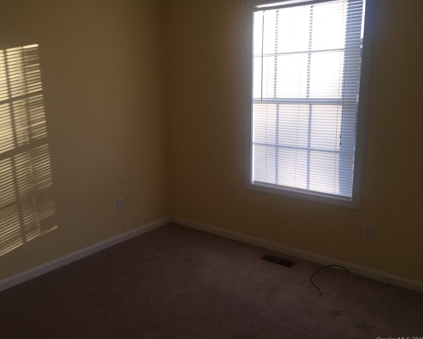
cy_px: 170
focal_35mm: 31
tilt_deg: -12.3
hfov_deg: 57.1
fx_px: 388
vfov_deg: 47.1
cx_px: 197
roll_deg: +0.6
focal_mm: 4.15
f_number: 2.2
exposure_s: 1/149
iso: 32
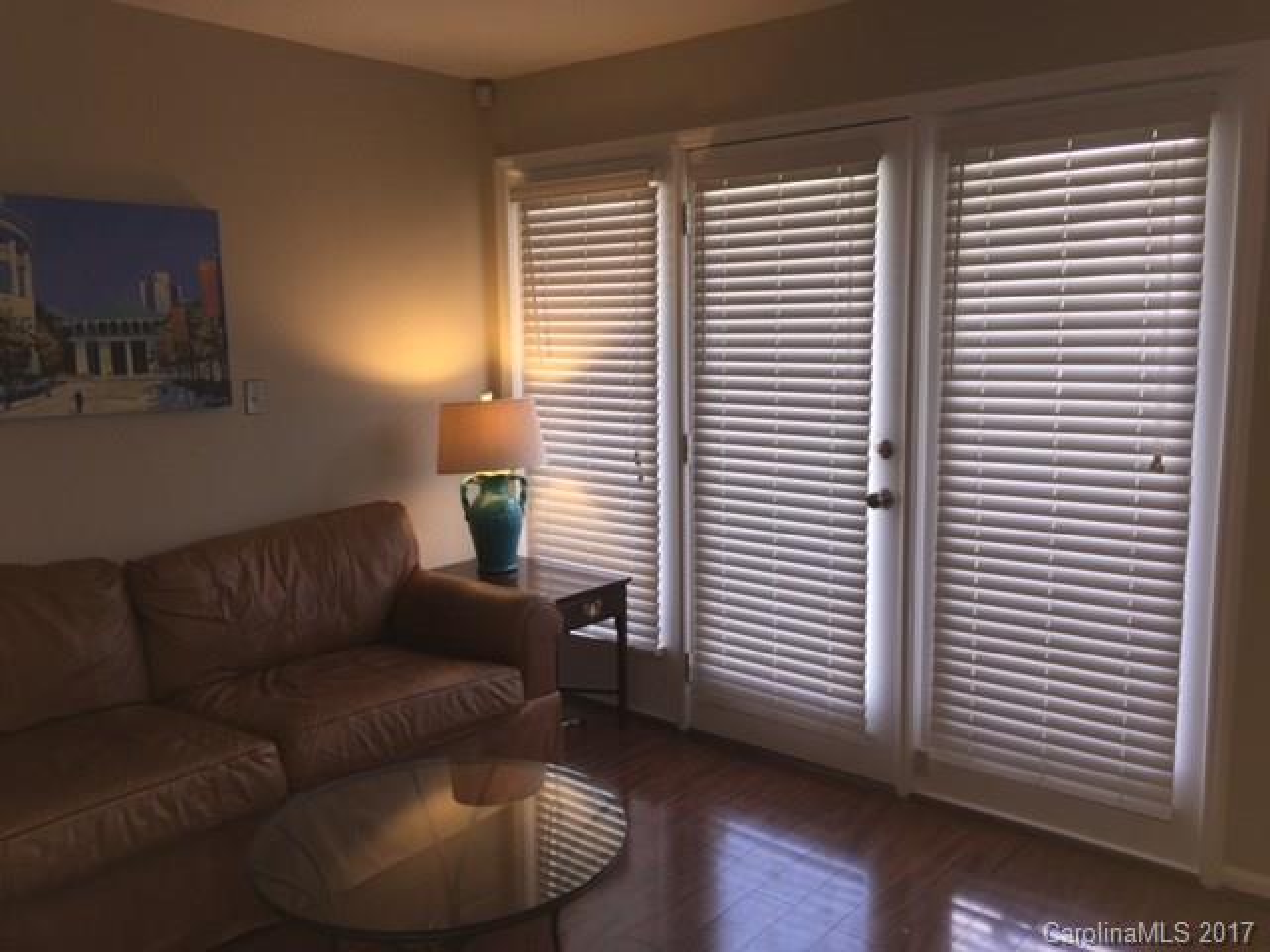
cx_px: 635
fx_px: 1064
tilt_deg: -7.4
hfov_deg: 61.7
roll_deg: -0.2
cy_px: 476
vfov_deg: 48.2
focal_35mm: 29
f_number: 2.2
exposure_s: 1/41
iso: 32
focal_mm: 4.15
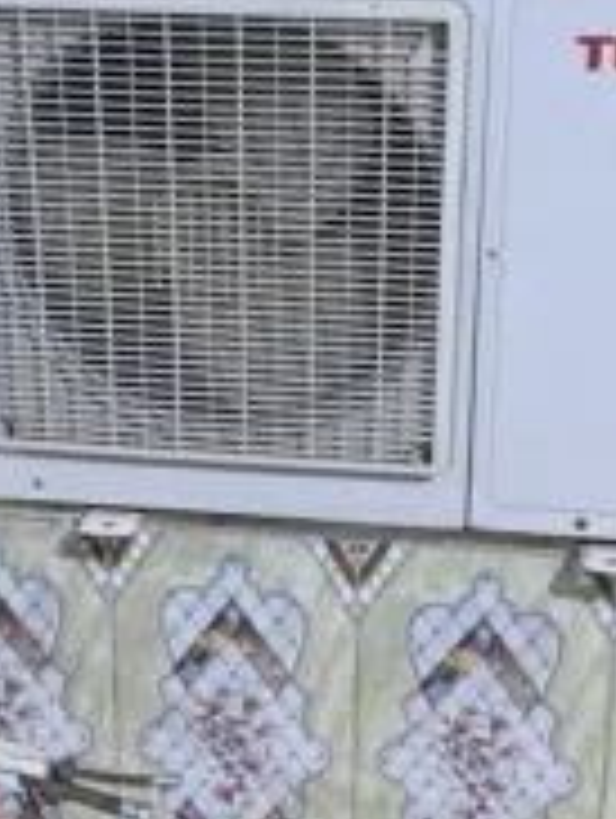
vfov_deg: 33.3
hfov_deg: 25.7
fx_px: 1349
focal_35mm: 57
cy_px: 243
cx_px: 288
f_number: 1.8
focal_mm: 4.25
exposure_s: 1/50
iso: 400
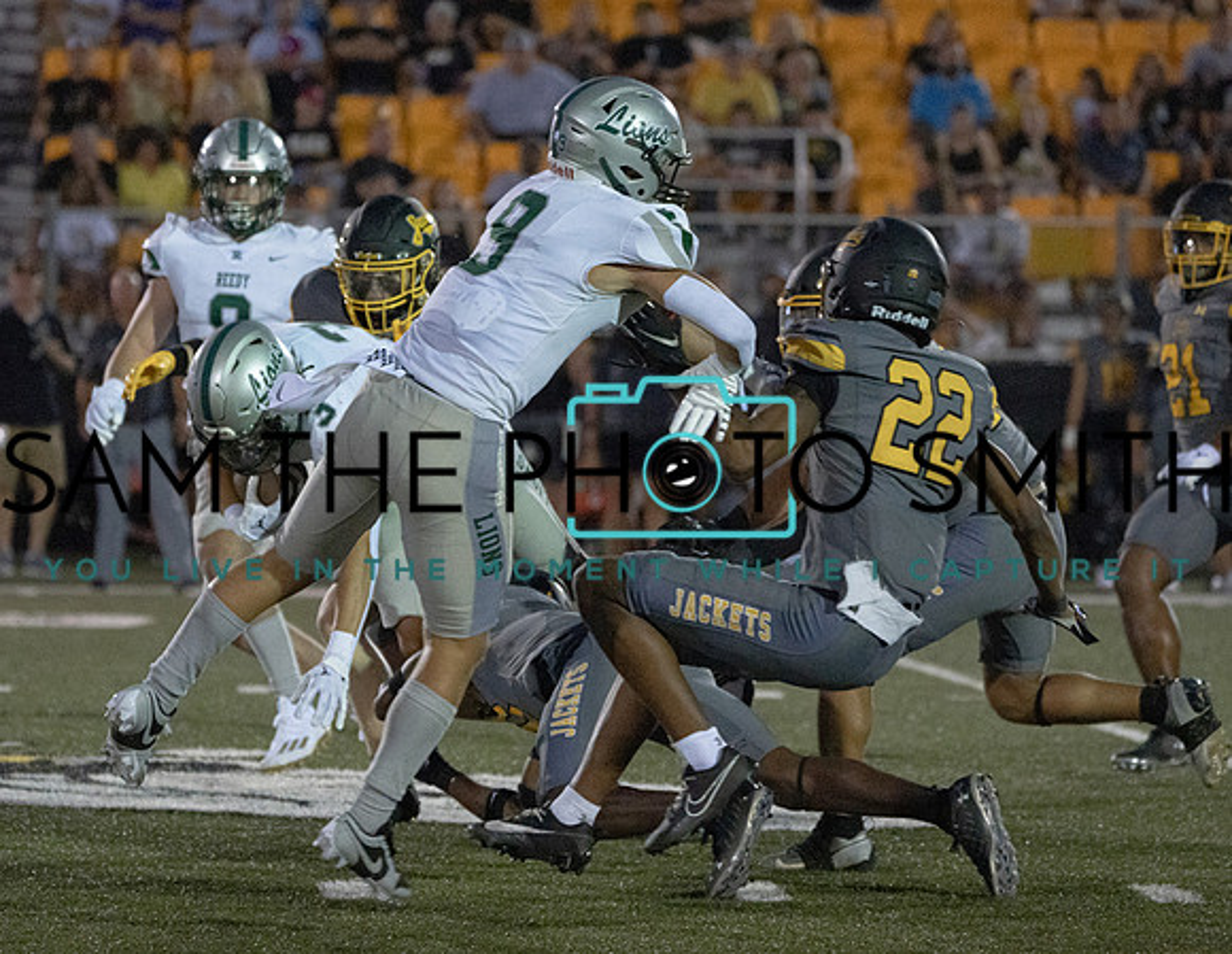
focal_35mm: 260
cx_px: 597
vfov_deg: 5.8
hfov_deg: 7.5
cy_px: 515
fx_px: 9375
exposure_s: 1/1000
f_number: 5.6
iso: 20000
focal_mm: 215
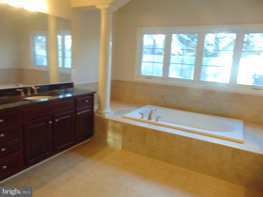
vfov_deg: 54.9
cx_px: 132
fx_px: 190
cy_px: 98
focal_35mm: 25
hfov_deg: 69.4
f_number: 3
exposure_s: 1/30
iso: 250
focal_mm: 4.5
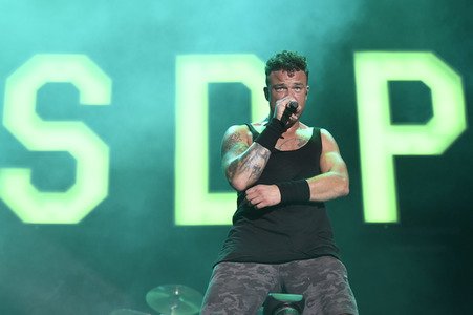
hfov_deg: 28.9
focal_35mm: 70
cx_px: 236
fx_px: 919
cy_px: 158
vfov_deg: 19.4
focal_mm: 70
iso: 1600
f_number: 4
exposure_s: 1/500
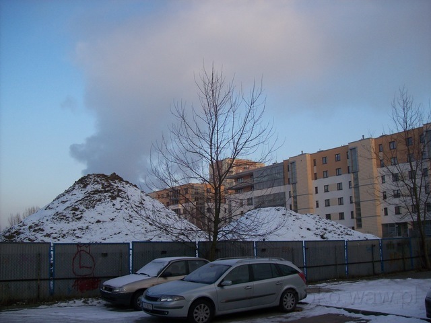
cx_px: 216
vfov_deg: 39.7
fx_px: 448
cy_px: 162
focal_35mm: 36
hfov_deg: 51.4
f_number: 2.7
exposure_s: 1/550
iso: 80
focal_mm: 6
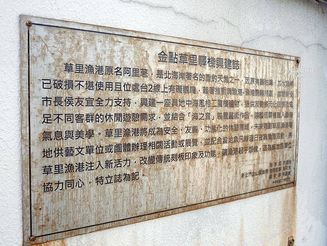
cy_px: 120
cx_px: 159
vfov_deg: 44.2
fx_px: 302
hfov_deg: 56.8
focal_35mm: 32
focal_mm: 14
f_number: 3.2
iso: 200
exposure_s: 1/640
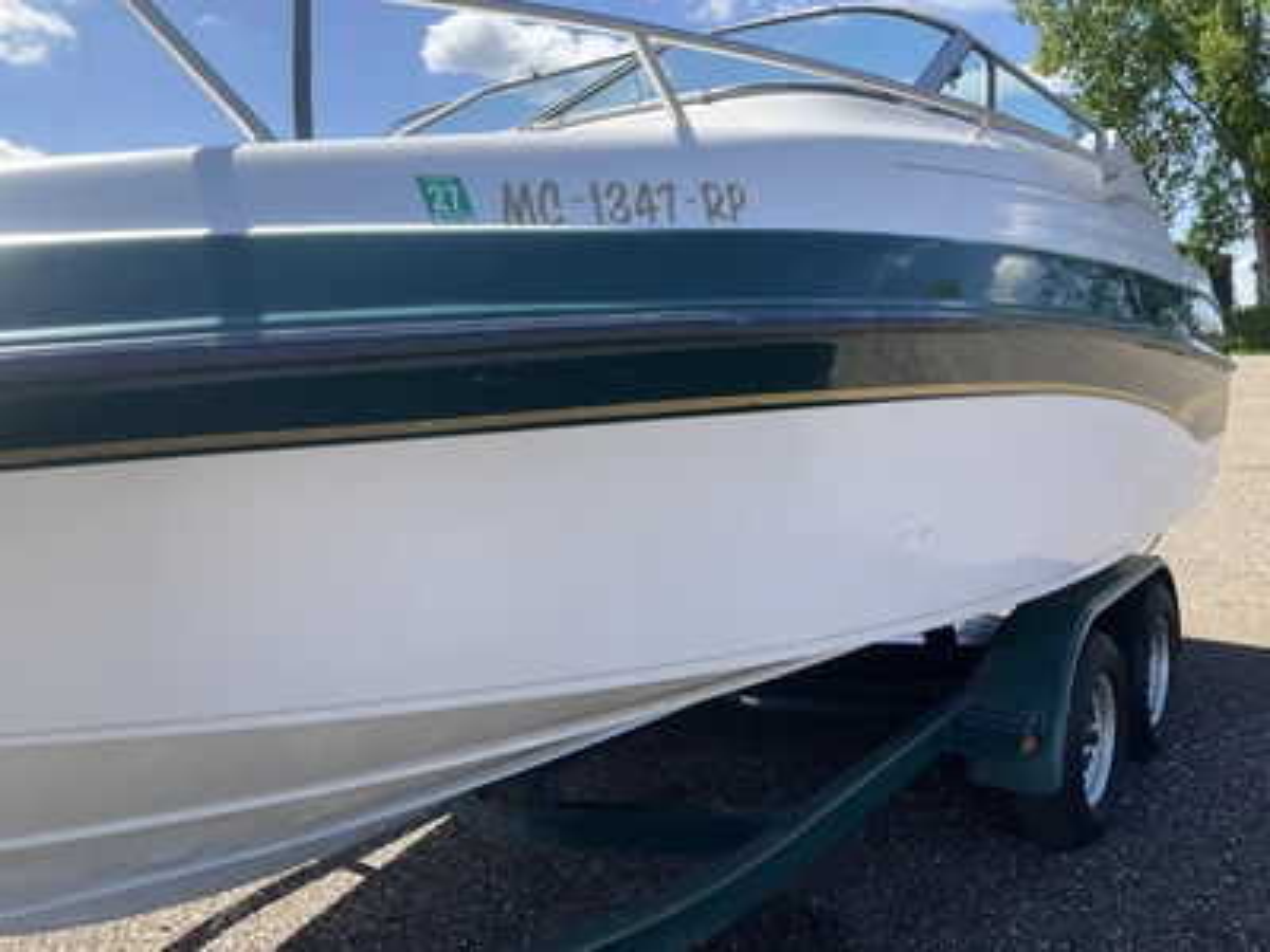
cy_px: 476
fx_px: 1064
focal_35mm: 29
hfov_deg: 61.7
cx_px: 635
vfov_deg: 48.2
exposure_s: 1/759
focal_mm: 3
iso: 25
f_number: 1.8
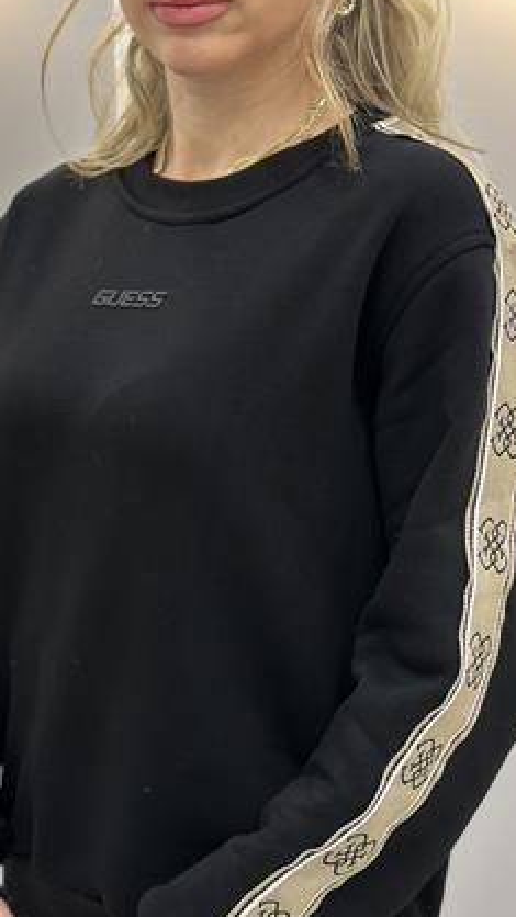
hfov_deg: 18.5
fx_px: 1582
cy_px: 546
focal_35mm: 65
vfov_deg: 32.3
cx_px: 165
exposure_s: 1/100
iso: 160
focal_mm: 6.86
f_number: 1.78
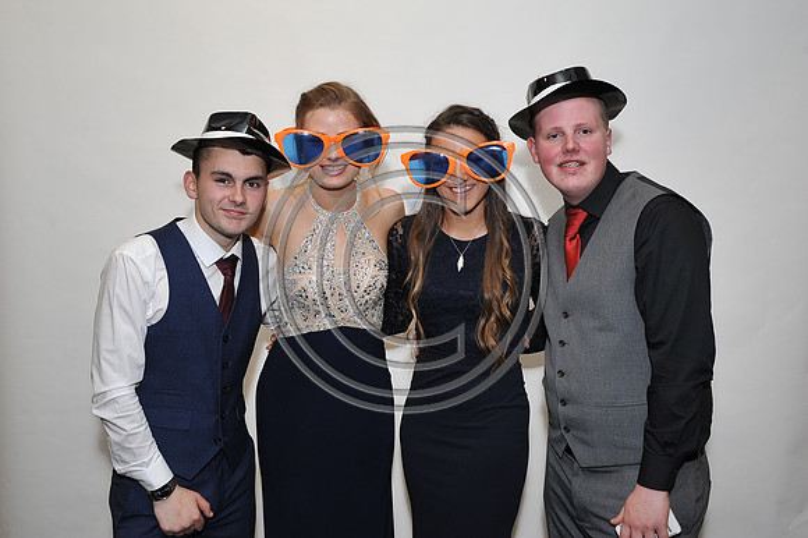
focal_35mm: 42
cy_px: 269
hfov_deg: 46.4
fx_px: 942
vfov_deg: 31.9
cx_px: 404
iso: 800
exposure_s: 1/60
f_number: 6.3
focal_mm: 42
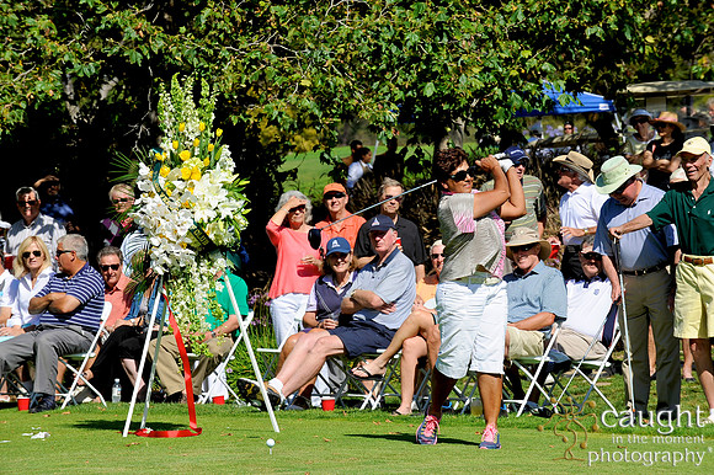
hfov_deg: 10.8
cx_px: 357
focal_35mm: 190
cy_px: 238
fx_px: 3766
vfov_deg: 7.2
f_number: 11
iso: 200
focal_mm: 190
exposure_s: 1/320
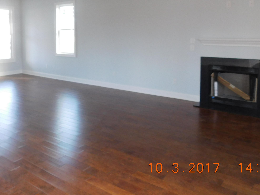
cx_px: 105
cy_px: 51
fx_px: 263
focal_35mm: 35
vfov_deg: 39.7
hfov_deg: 52.3
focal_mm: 4
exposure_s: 1/30
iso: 125
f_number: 3
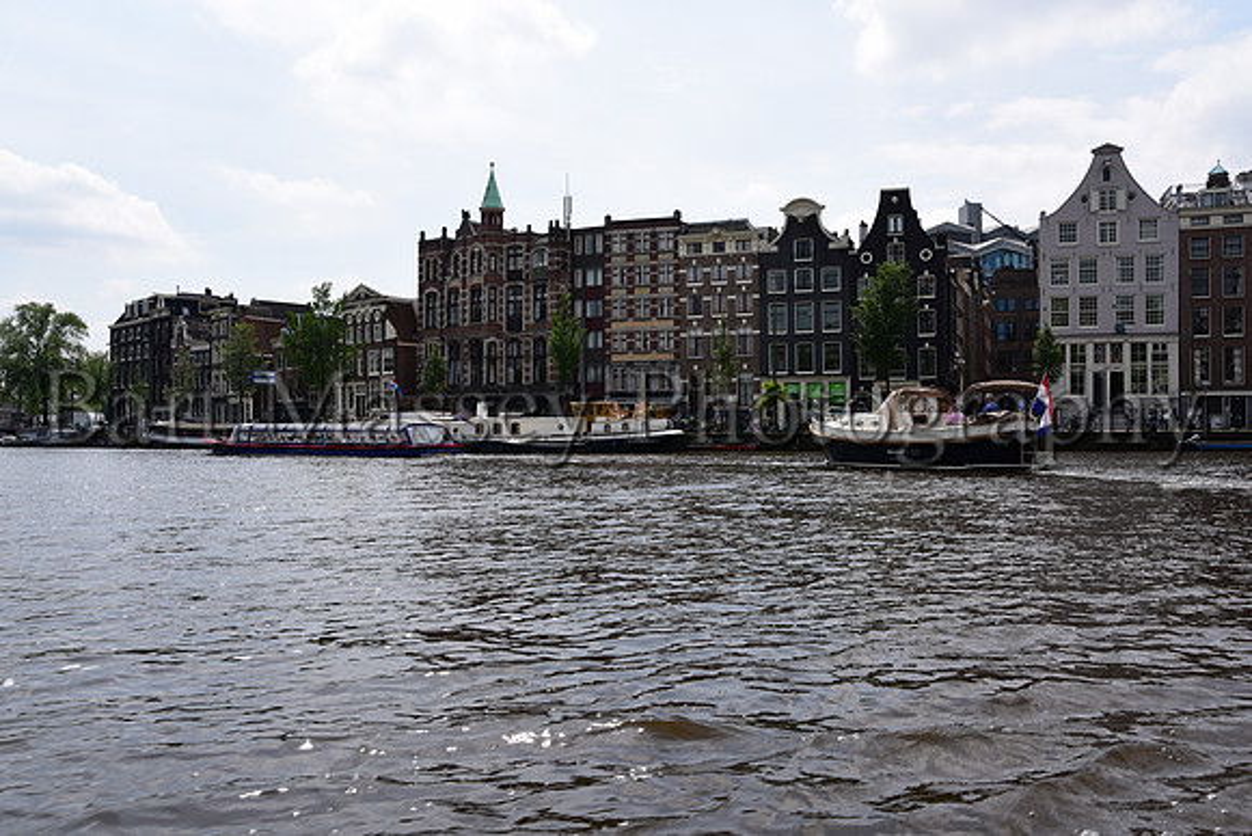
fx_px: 974
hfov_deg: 65.5
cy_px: 418
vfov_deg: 46.4
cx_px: 626
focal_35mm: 28
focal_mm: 28
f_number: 11
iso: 100
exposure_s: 1/160
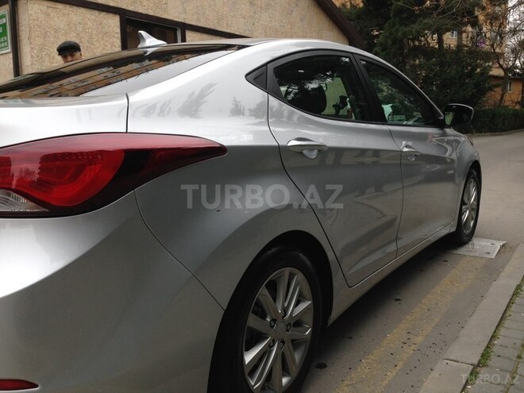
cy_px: 196
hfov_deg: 55.4
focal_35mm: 33
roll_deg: +0.5
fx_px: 500
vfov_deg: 42.9
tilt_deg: -8.1
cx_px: 262
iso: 50
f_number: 2.4
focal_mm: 4.12
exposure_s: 1/294
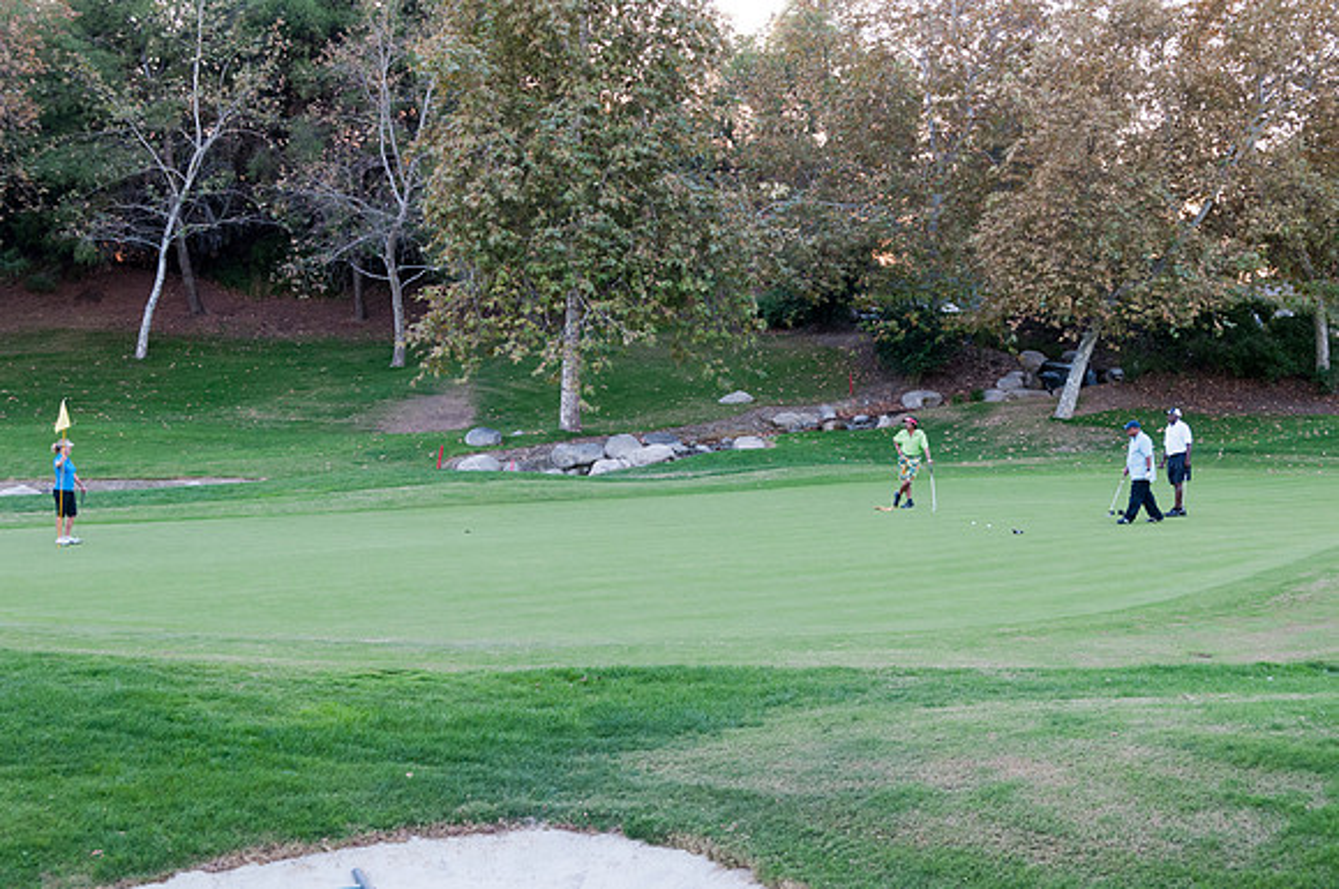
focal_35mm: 48
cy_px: 444
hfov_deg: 41.2
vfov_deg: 28.0
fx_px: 1783
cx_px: 670
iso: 640
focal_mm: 32
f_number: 5
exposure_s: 1/100
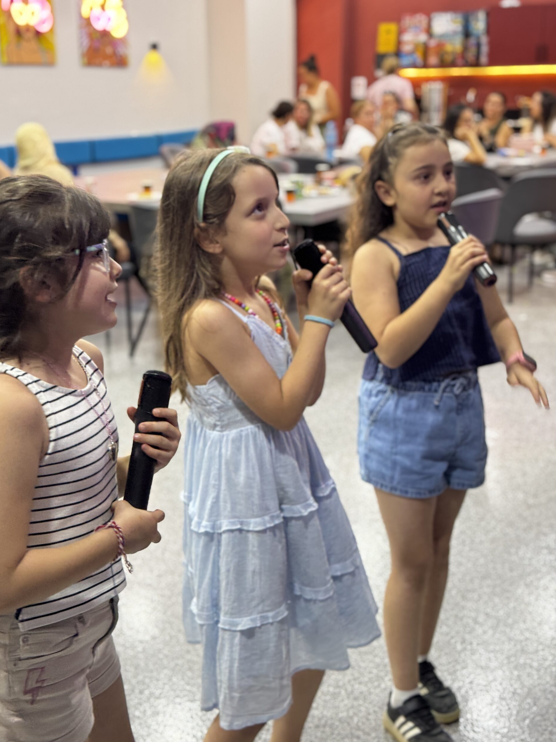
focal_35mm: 49
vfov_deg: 38.9
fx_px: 1049
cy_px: 377
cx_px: 273
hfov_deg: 29.7
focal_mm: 6.76
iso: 200
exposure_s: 1/33
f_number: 1.78
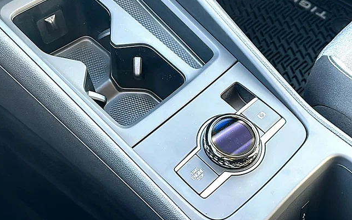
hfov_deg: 45.2
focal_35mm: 44
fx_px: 422
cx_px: 160
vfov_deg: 29.1
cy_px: 84
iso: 160
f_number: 1.78
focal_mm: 6.86
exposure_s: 1/66
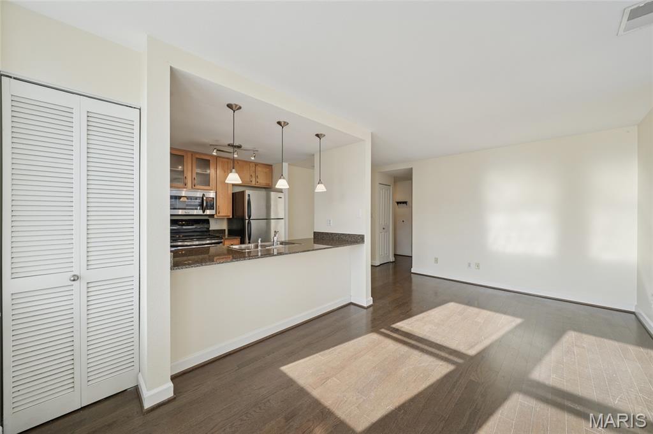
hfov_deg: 108.4
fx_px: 236
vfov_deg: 85.3
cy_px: 217
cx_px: 326
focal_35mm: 13
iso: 400
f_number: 8
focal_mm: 13
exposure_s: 1/160
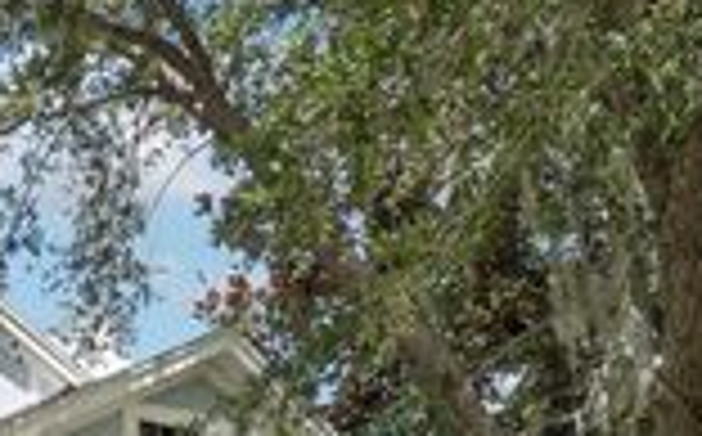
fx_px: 936
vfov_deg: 20.7
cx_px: -135
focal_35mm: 49
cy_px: 721
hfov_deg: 33.6
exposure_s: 1/90
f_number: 8
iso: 100
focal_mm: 10
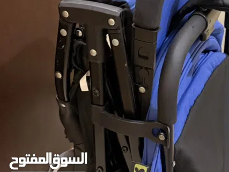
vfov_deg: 39.6
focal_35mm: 36
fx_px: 238
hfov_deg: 49.6
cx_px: 168
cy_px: 75
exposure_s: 1/33
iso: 640
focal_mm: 6.76
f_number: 1.78
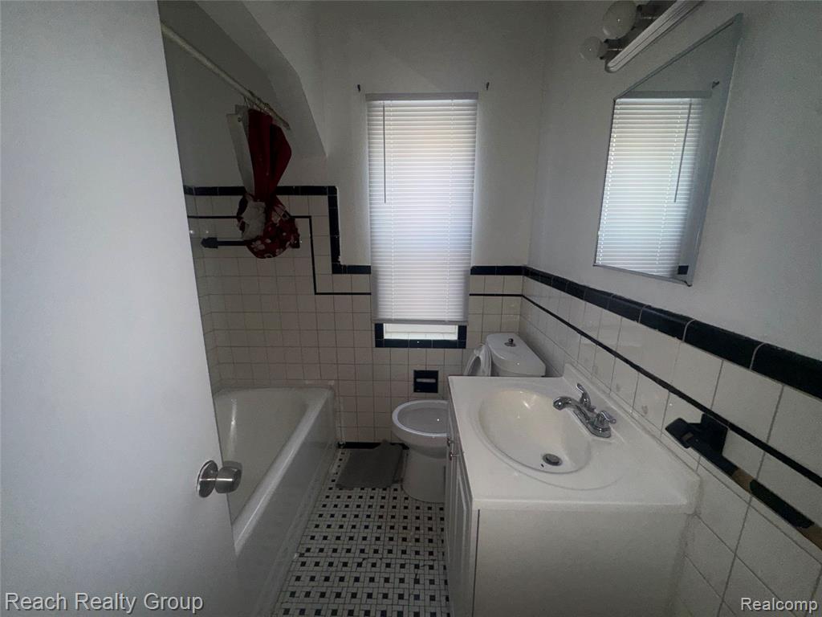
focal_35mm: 14
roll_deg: -0.1
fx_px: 332
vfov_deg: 85.7
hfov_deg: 102.1
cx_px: 411
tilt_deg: -13.1
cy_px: 308
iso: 50
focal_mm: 2.22
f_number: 2.2
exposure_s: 1/122
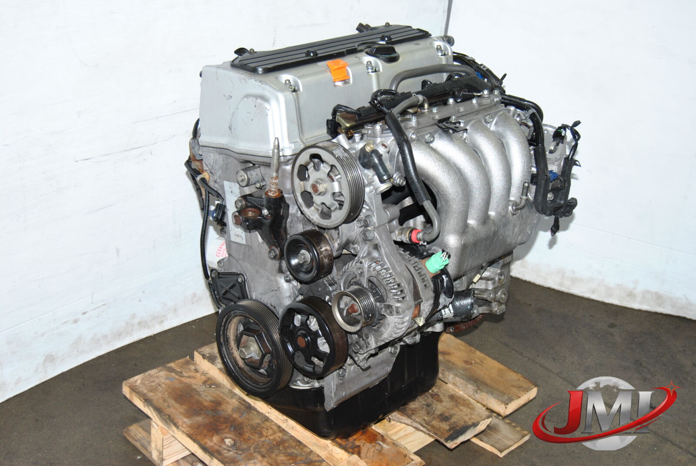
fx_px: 987
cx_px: 348
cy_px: 233
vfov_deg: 26.6
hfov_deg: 38.8
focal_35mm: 51
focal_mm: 34
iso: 400
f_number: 5.6
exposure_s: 1/200
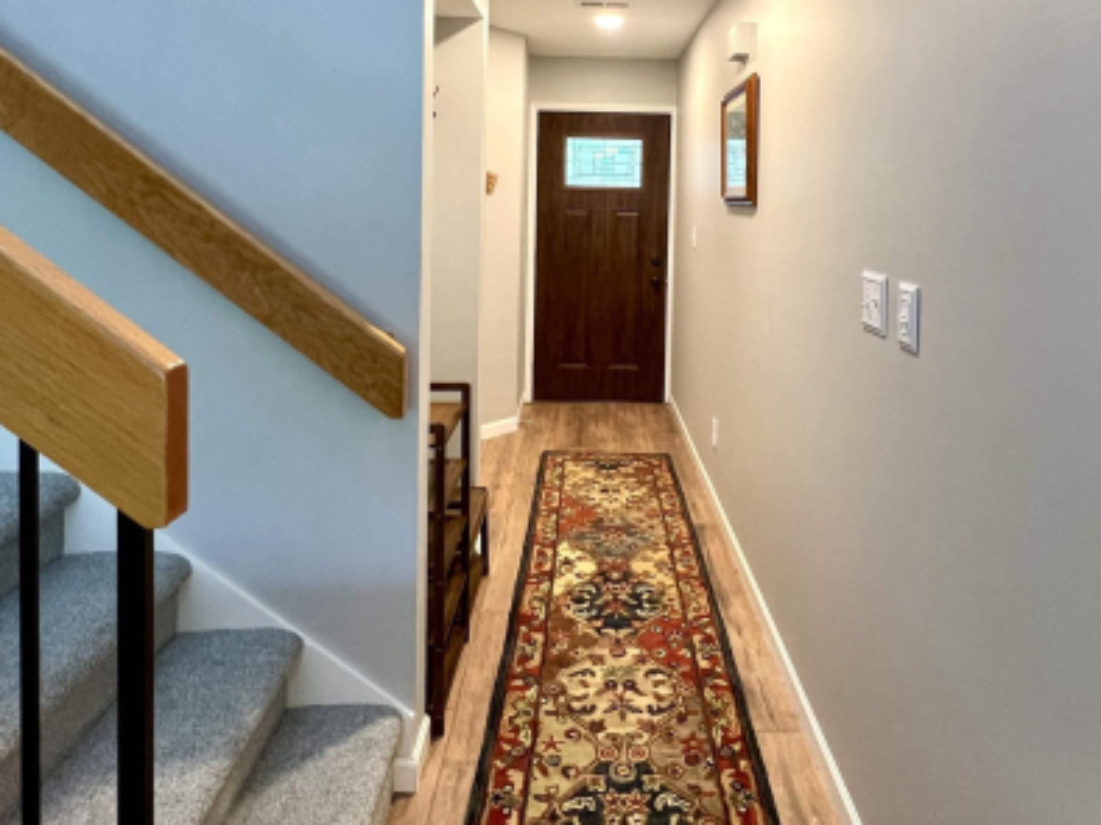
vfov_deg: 58.1
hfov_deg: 76.0
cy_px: 213
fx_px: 699
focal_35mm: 22
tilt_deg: -1.6
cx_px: 630
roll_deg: -0.3
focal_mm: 1.57
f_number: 1.8
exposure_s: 1/60
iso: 200
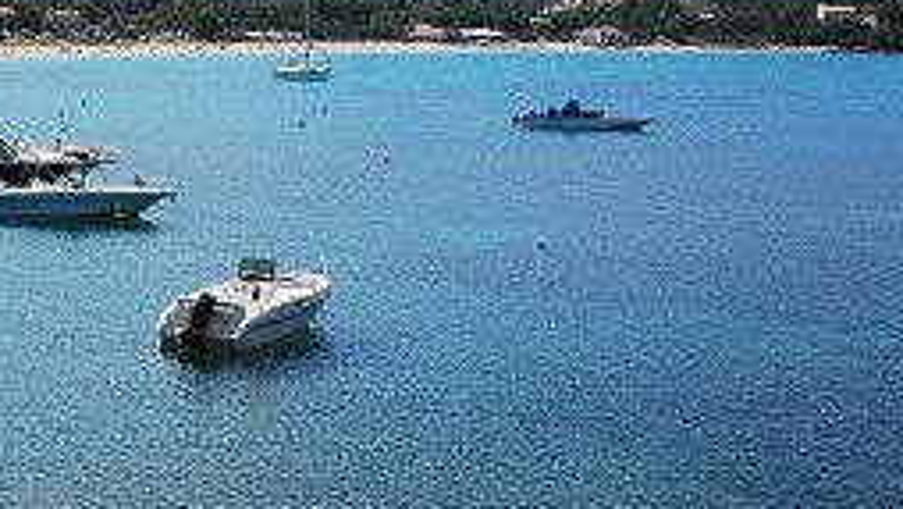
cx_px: -100
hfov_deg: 25.2
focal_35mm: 78
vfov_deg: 15.5
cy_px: 155
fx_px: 1868
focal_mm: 18
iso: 160
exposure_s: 1/200
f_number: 14
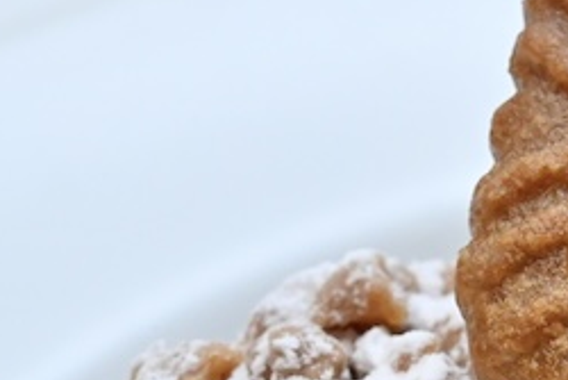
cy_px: 568
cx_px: 947
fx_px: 3789
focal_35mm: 240
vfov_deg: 5.7
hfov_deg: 8.3
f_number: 14
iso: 6400
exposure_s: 1/250
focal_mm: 60
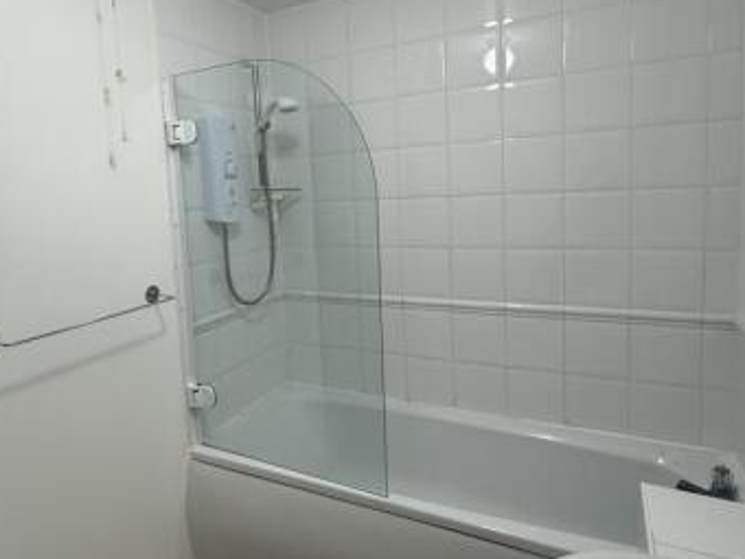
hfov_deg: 71.3
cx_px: 328
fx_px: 517
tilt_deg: -4.7
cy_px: 240
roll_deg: +2.8
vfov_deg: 56.6
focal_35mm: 24
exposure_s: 1/100
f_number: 2.2
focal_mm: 2.22
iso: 200
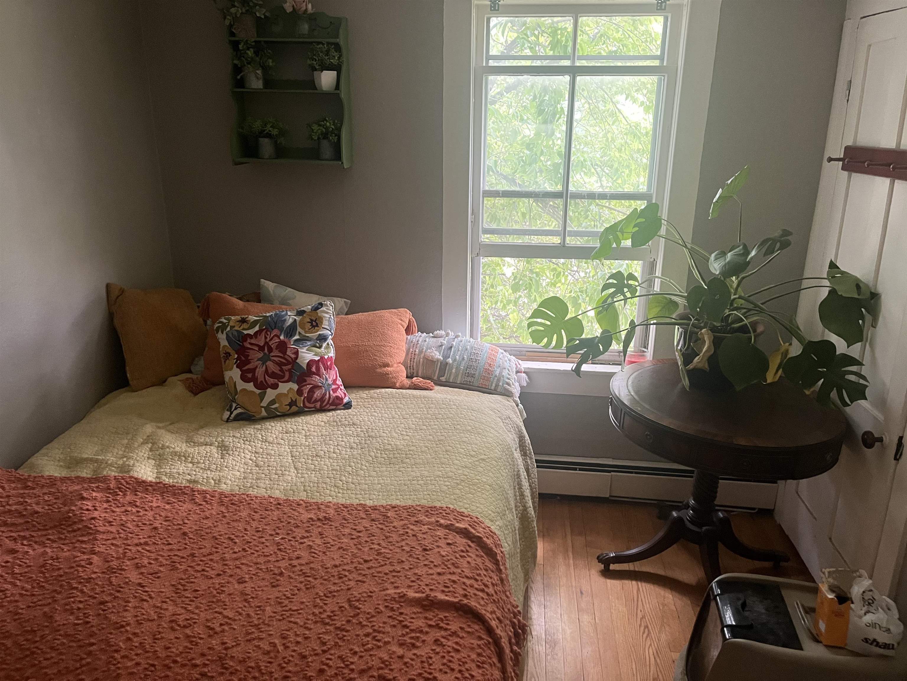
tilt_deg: -16.8
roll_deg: -0.6
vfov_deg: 53.1
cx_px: 454
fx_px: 681
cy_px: 340
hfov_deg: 67.3
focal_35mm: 26
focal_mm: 5.1
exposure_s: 1/60
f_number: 1.6
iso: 400
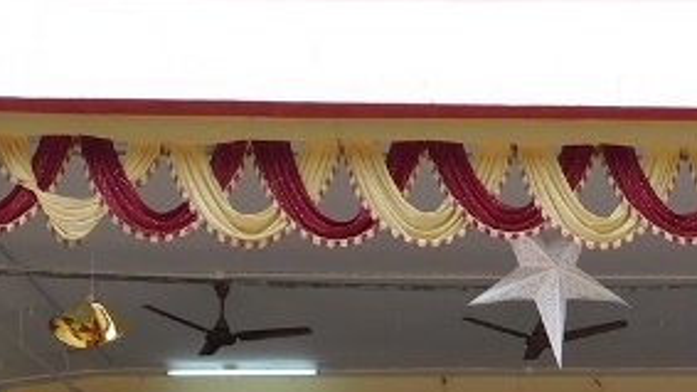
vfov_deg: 15.3
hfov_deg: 28.1
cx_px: 542
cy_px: 547
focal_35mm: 74
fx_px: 1367
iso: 125
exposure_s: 1/200
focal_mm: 5.3
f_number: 3.2
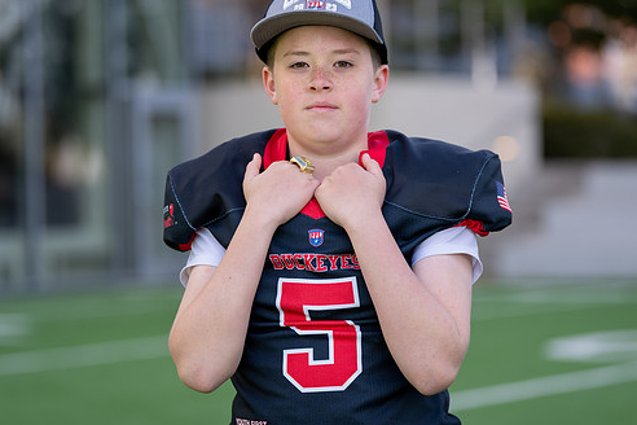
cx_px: 328
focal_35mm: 132
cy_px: 196
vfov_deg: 10.4
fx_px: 2335
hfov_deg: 15.5
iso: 100
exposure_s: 1/500
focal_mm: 112
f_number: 2.8
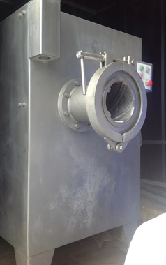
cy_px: 128
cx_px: 78
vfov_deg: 50.3
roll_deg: +0.0
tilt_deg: +1.1
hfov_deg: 32.8
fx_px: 282
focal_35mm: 39
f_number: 2.4
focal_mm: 4.28
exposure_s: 1/195
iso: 50
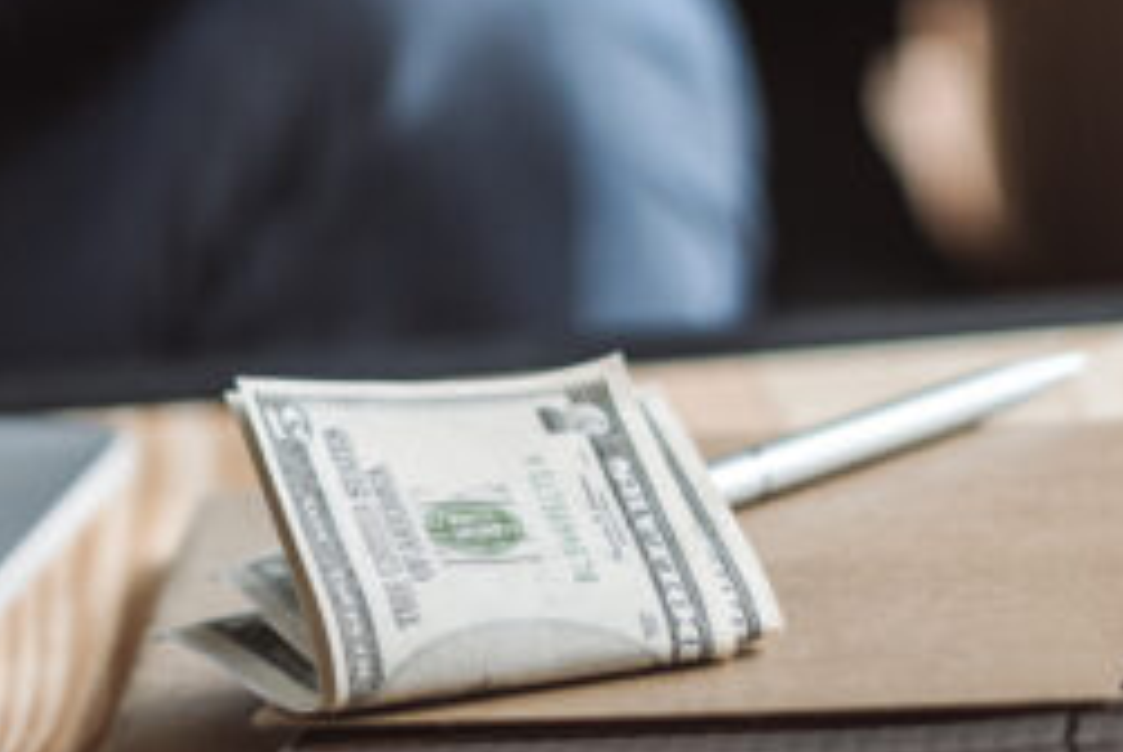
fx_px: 5871
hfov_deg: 10.6
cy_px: -228
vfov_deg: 7.2
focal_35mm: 188
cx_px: -403
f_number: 2.2
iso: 500
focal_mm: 50
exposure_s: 1/640
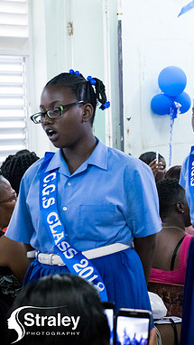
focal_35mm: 105
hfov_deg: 11.2
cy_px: 172
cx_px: 261
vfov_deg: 20.4
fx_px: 960
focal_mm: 66
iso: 25600
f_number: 6.3
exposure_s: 1/200
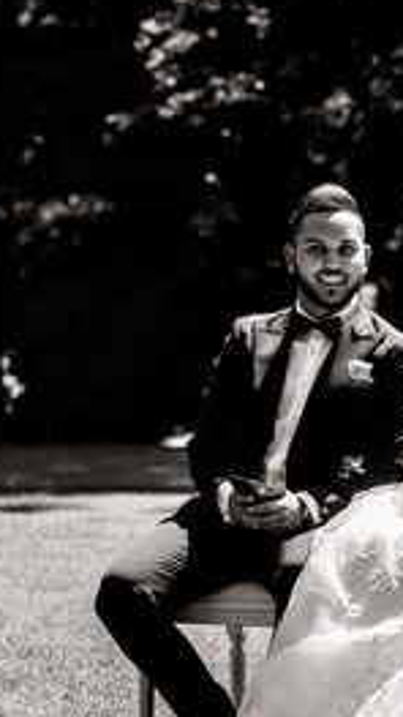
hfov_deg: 6.0
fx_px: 3798
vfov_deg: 10.8
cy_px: 390
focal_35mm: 200
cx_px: 632
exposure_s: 1/1250
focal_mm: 85
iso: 160
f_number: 3.5
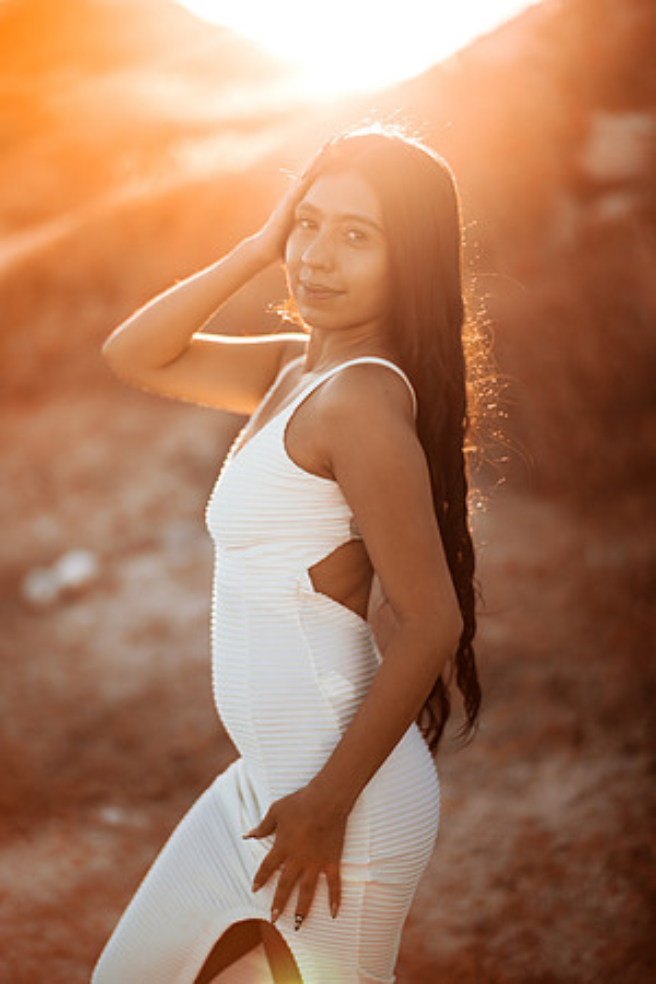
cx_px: 328
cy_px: 492
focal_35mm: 58
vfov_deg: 34.5
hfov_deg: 23.4
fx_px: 1585
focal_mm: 58
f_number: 1.4
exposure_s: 1/3200
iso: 80
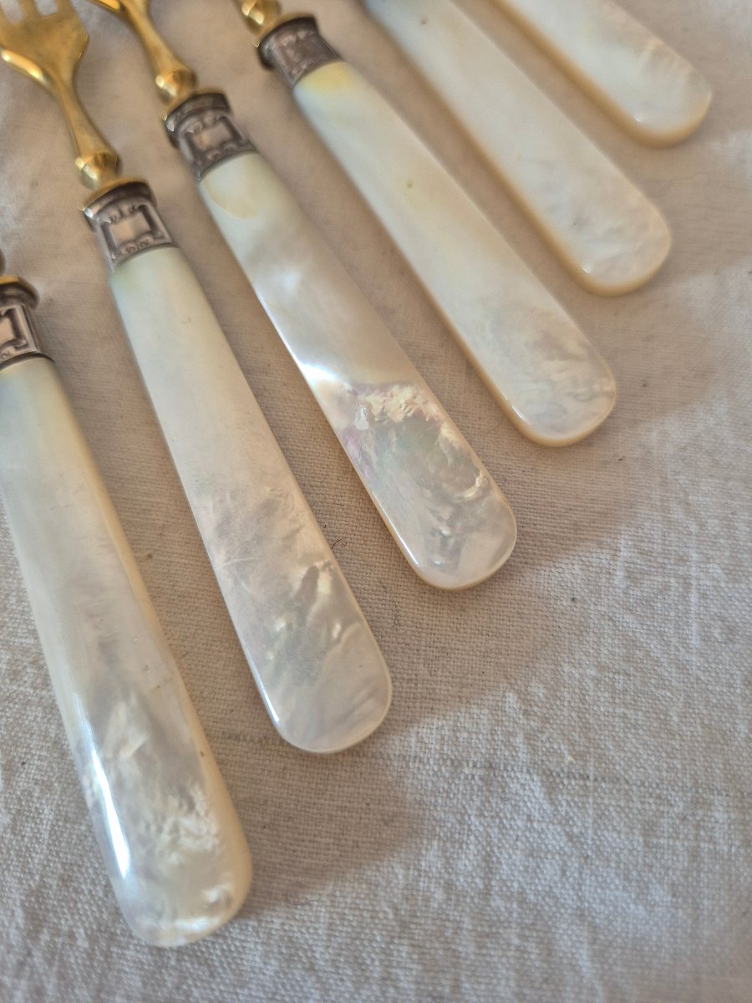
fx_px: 666
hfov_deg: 58.9
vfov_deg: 73.9
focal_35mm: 23
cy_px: 502
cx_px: 376
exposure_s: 1/180
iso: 250
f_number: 1.8
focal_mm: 5.4
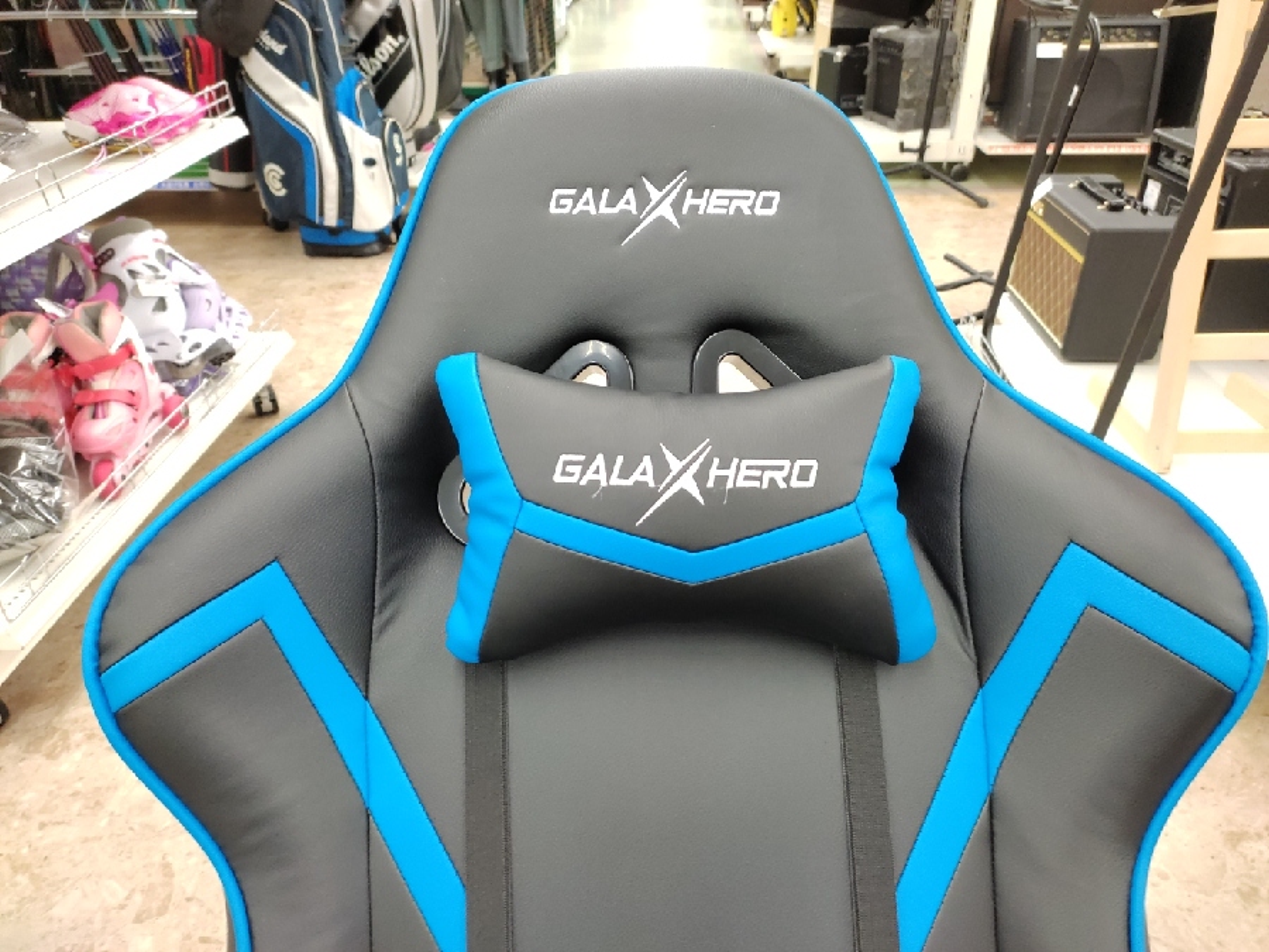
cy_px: 476
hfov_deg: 67.3
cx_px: 634
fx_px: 953
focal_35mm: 26
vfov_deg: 53.1
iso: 559
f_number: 1.79
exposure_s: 1/33
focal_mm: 4.74
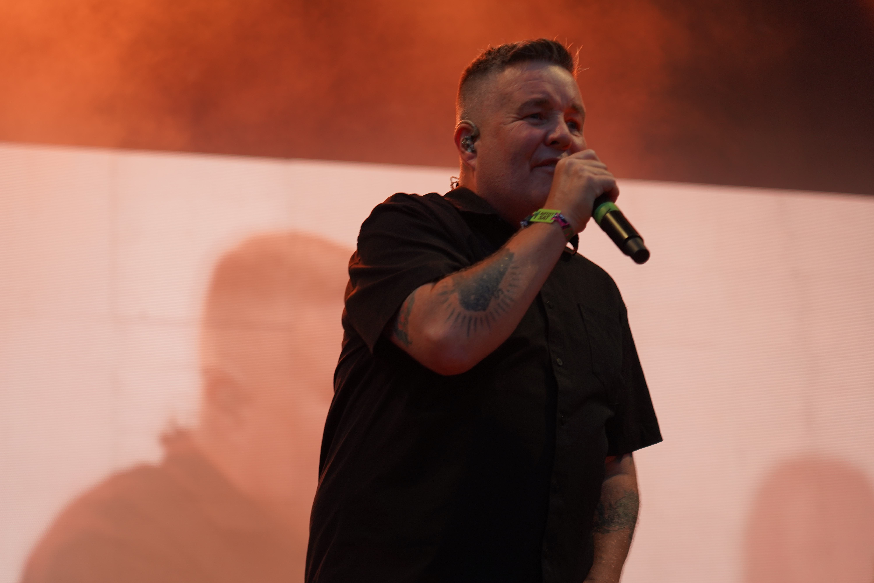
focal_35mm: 105
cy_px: 292
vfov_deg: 13.0
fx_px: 2549
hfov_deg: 19.5
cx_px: 437
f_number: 4
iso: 400
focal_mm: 105
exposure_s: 1/160
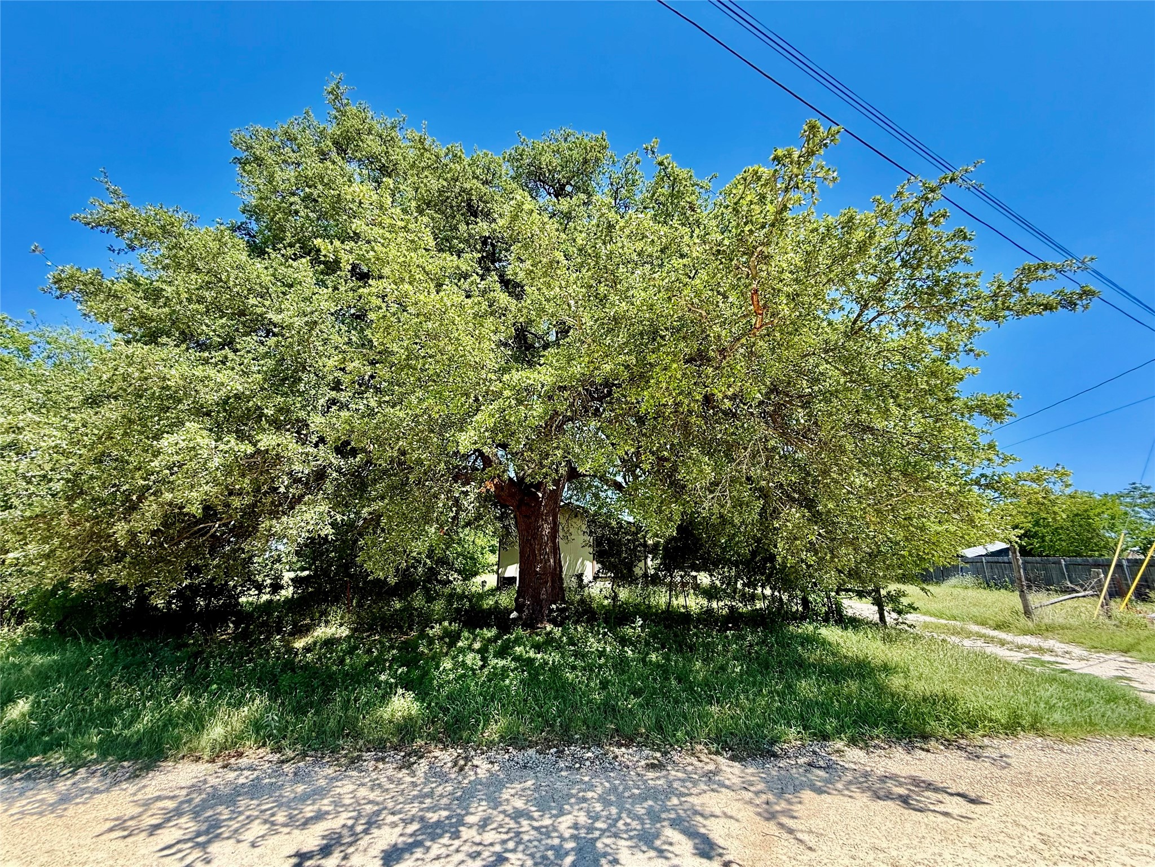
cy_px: 434
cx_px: 578
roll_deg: -0.1
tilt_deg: +16.6
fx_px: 467
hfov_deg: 102.1
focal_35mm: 14
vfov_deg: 85.7
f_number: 2.2
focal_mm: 2.22
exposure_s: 1/398
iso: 50
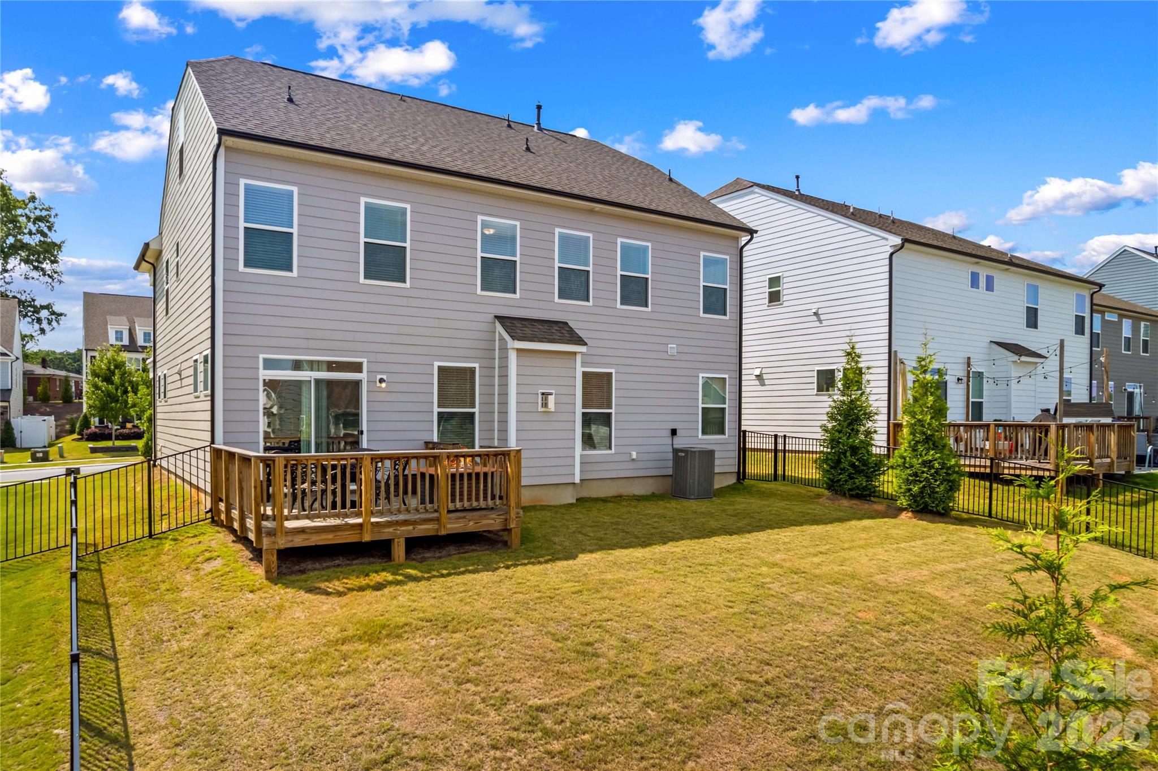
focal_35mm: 22
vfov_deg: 57.2
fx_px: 707
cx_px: 579
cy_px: 386
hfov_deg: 78.6
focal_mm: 8.38
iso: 150
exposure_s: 1/2000
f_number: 2.8
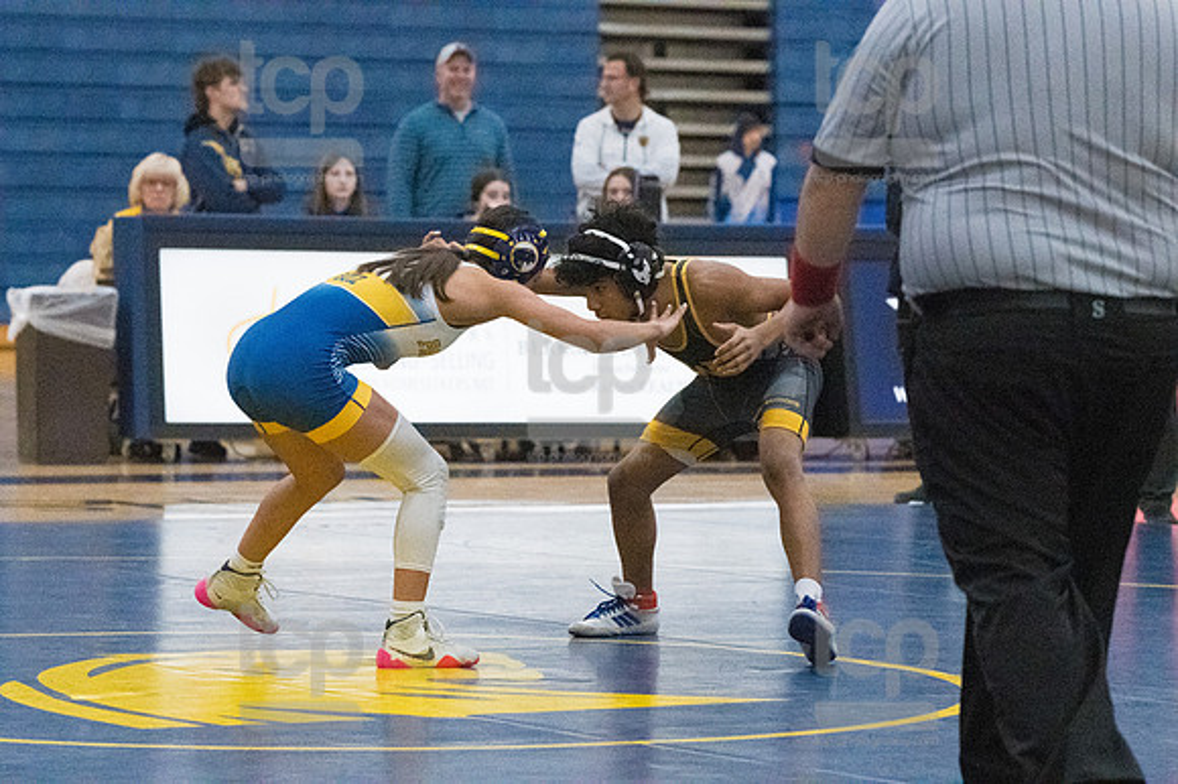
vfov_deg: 7.5
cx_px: 589
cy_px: 392
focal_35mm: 183
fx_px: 5985
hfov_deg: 11.2
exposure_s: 1/1250
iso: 8000
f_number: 4.5
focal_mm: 122
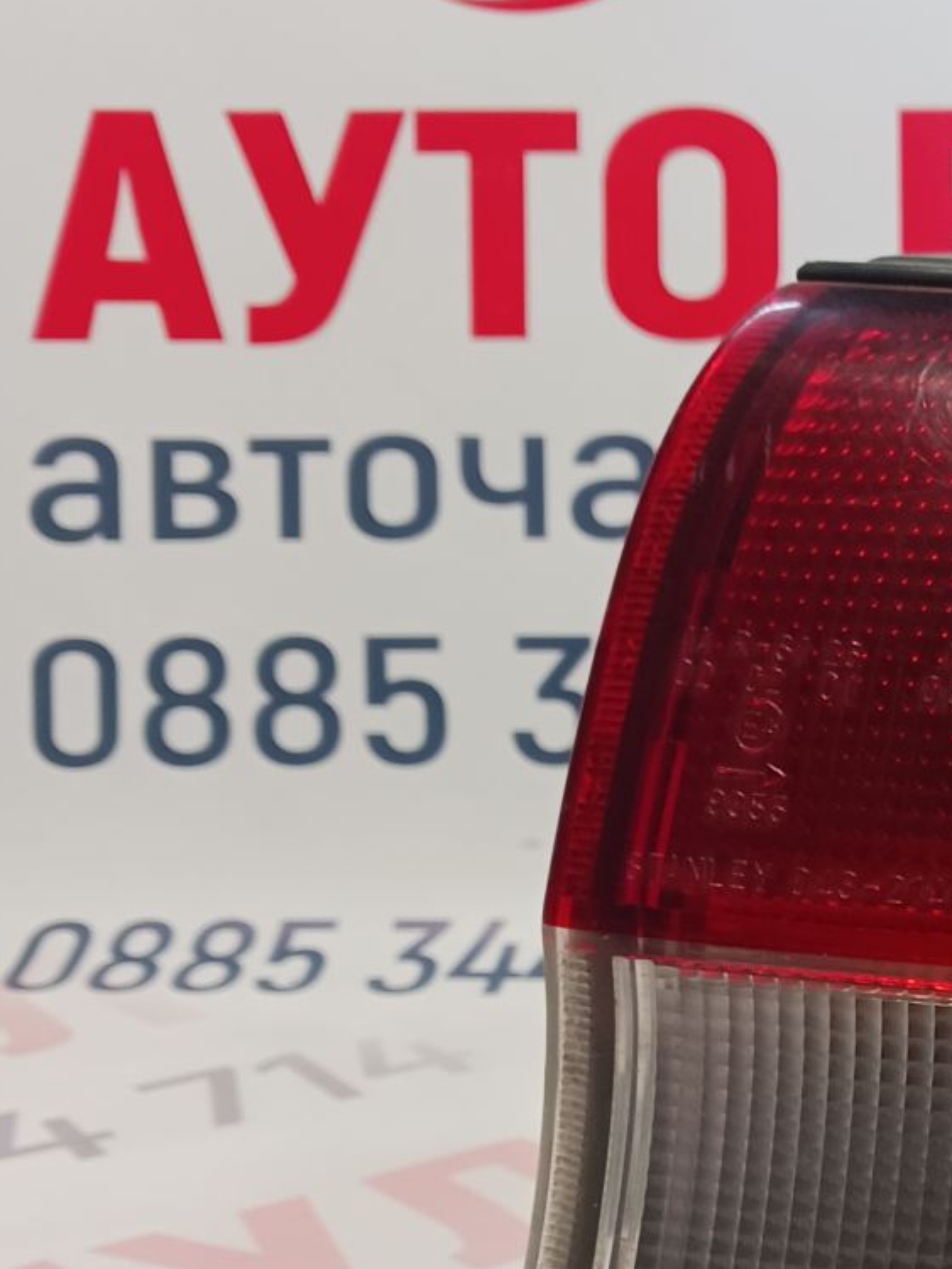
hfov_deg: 19.0
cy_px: 1140
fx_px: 2639
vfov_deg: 26.1
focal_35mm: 72
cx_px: 1216
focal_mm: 4
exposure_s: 1/33.3
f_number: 1.8
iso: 160
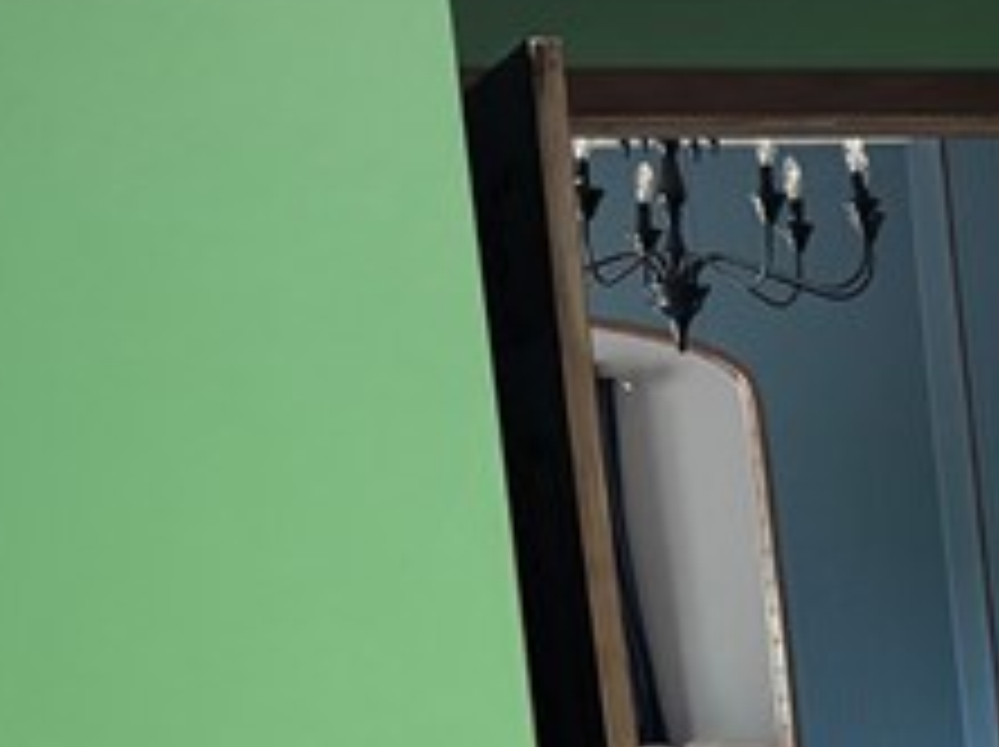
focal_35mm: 120
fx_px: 3459
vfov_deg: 12.0
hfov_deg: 13.8
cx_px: 2020
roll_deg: +3.3
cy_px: 940
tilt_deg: -7.6
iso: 125
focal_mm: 5.96
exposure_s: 1/80
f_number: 1.6
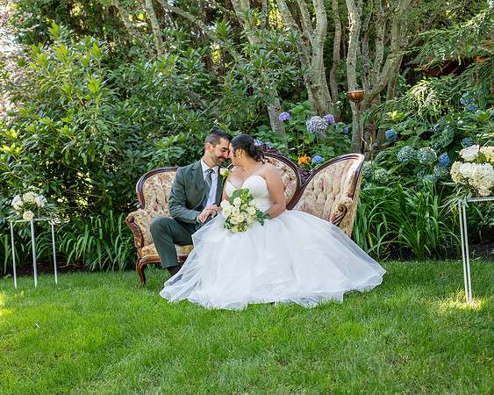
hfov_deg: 39.8
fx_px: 682
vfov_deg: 32.3
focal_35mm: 47
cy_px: 196
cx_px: 239
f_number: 3.5
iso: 1000
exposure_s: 1/320
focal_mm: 27.5
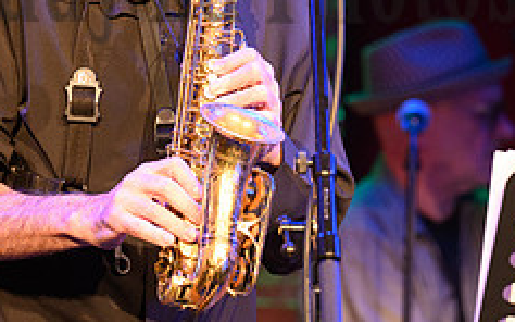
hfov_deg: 5.4
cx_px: 226
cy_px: -35
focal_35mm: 387
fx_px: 5430
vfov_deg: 3.4
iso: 5000
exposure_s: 1/80
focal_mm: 200
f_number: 5.6
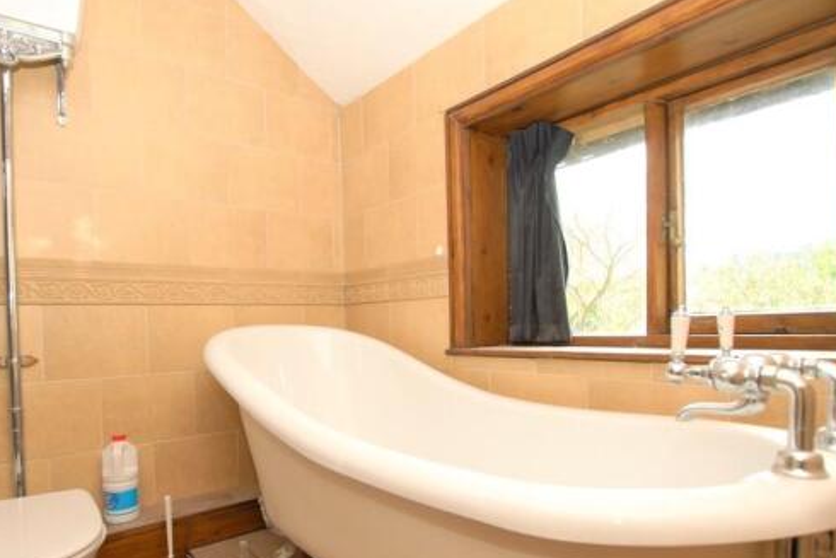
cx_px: 345
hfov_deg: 83.2
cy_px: 340
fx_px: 465
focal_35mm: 20
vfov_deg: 61.3
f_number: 4
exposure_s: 1/45
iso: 100
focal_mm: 10
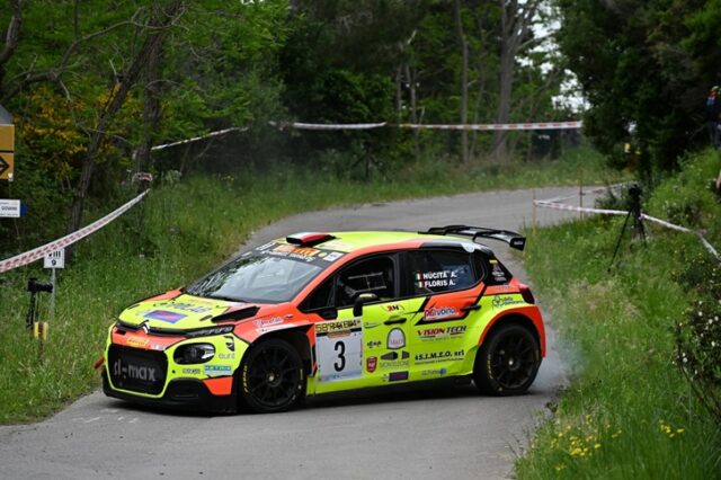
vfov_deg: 7.8
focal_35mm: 175
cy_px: 240
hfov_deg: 11.8
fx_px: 3503
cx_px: 360
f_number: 4.5
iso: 400
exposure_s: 1/2000
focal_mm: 175
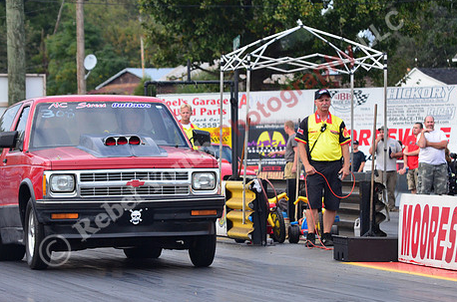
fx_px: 2887
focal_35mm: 228
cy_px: 138
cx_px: 232
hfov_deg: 9.0
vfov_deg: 6.0
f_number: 7.1
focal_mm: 120
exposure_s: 1/800
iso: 1000
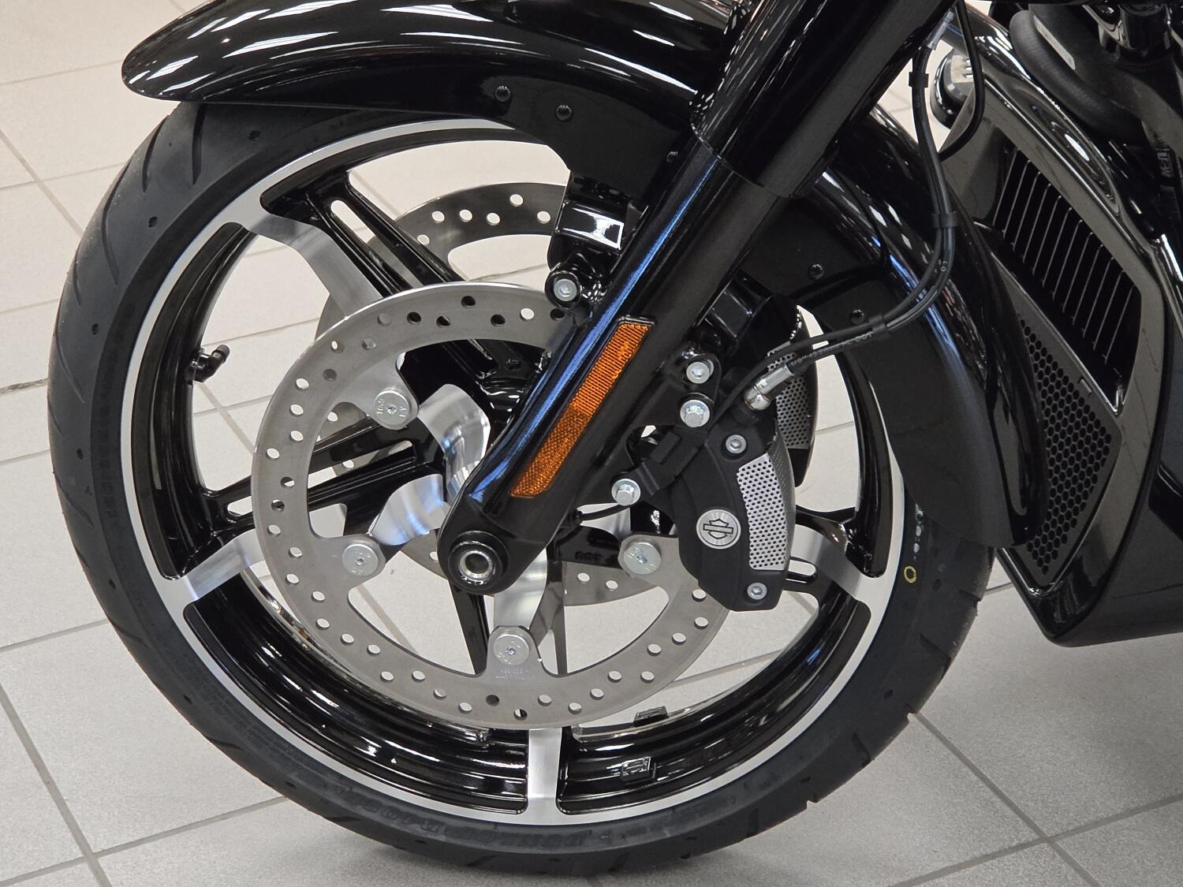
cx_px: 662
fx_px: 3144
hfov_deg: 21.3
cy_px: 427
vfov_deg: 16.1
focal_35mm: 92
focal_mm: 7
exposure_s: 1/120
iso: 400
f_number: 2.4
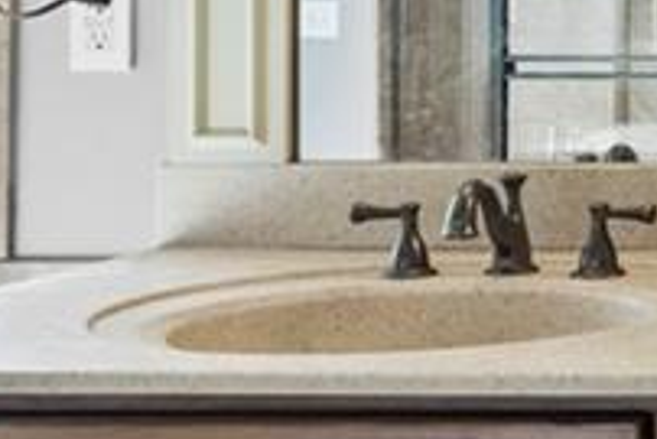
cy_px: -13
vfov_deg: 17.5
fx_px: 1388
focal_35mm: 76
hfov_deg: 18.8
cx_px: 1259
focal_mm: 10
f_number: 8
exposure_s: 1/5
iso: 400
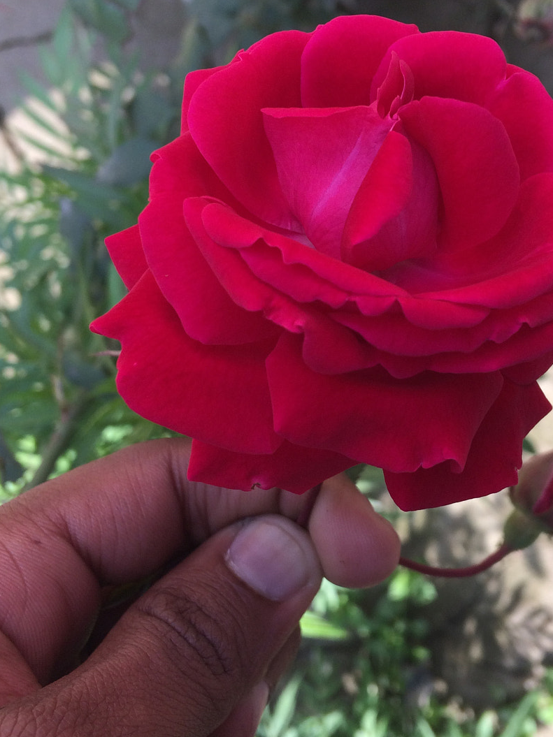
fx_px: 937
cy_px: 351
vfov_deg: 42.9
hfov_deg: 32.7
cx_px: 339
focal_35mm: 44
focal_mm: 4.15
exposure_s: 1/394
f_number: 2.2
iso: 32
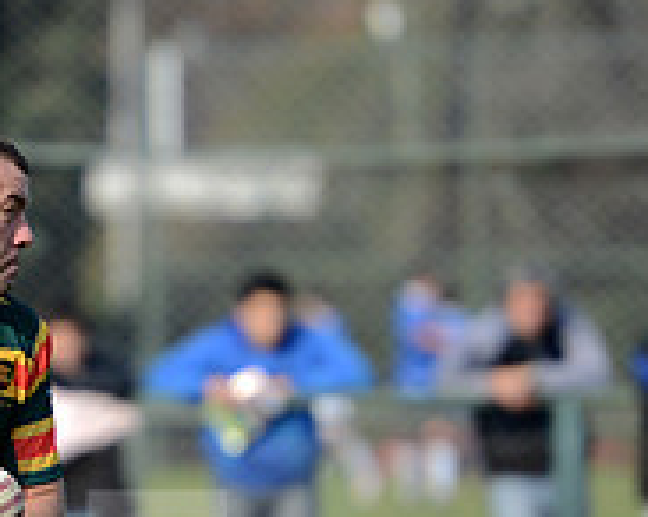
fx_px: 11131
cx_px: -67
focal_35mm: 581
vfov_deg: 2.7
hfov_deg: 3.3
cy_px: 597
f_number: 2.8
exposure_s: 1/1600
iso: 250
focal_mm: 195
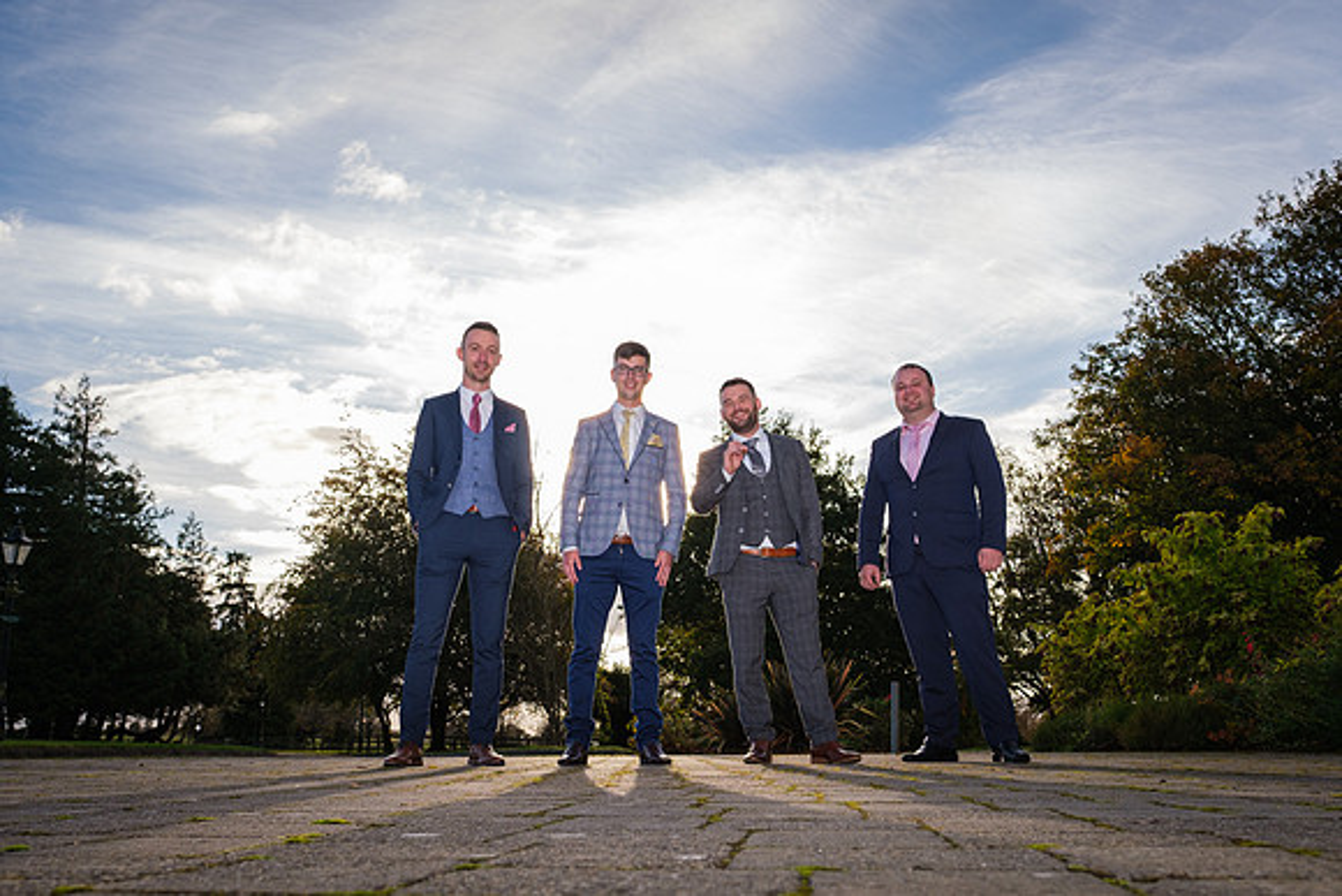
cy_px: 542
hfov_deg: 63.5
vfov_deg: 44.6
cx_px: 684
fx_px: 1083
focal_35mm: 29
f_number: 6.4
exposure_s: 1/250
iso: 160
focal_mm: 16
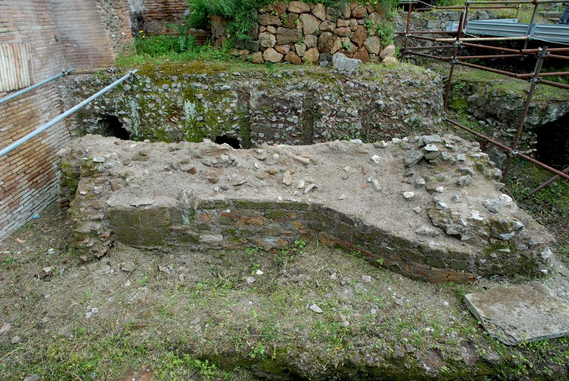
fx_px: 332
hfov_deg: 81.1
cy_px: 190
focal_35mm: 21
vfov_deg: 59.6
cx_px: 284
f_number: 5.6
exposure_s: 1/125
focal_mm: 14
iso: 200
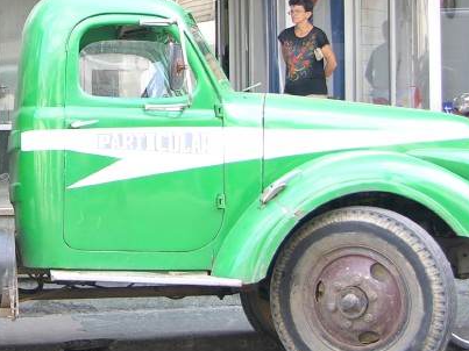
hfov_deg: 15.1
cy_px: 89
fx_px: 1720
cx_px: -41
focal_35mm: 127
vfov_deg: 11.6
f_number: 3
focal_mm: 12.7
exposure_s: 1/42.8
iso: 50
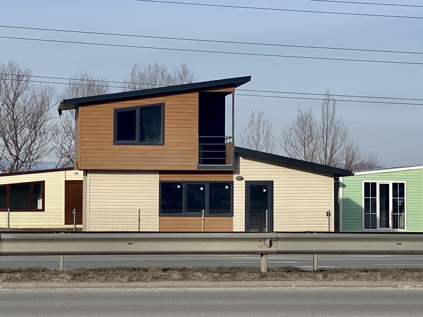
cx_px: 212
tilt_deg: +4.4
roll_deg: -0.8
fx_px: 635
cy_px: 158
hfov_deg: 36.8
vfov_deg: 28.0
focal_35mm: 52
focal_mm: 6
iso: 20
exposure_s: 1/1996
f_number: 2
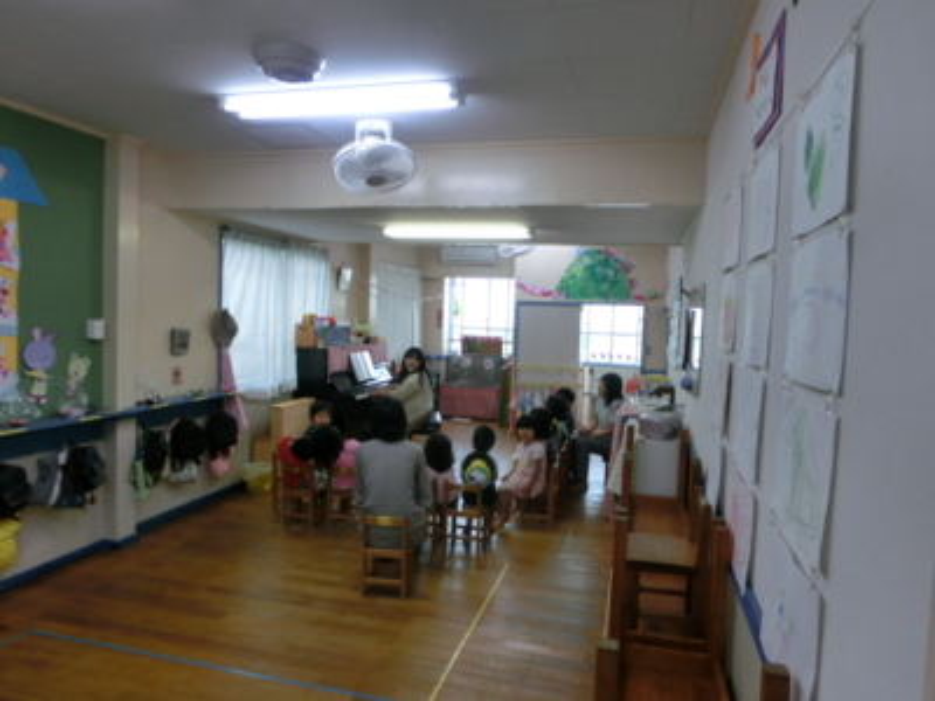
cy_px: 350
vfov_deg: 56.8
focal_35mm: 24
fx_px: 648
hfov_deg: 71.6
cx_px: 468
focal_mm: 4.24
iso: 200
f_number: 3
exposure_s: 1/125
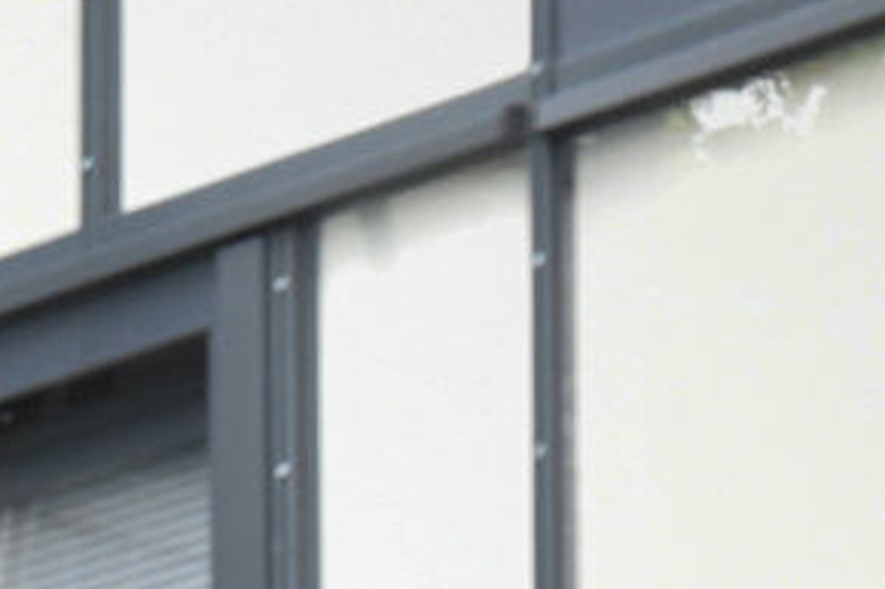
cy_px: 1216
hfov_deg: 2.5
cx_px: -1627
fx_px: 20343
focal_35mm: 828
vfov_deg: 1.7
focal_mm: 120
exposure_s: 1/125
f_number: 9
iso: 2000
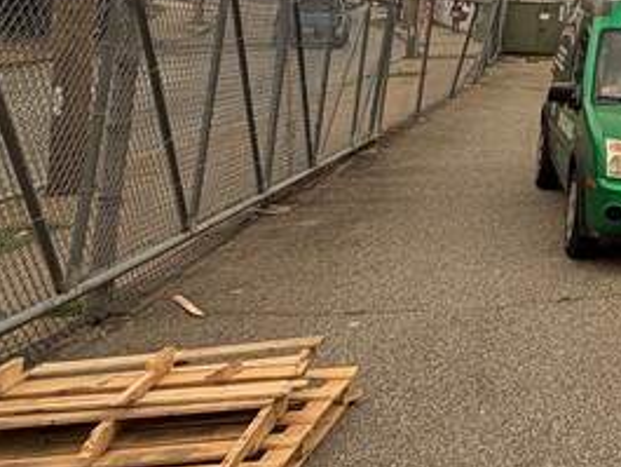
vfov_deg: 24.2
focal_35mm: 54
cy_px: -113
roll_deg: -1.5
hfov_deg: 26.1
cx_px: 933
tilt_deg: +6.9
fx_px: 969
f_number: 2.2
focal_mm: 2.22
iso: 25
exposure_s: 1/770
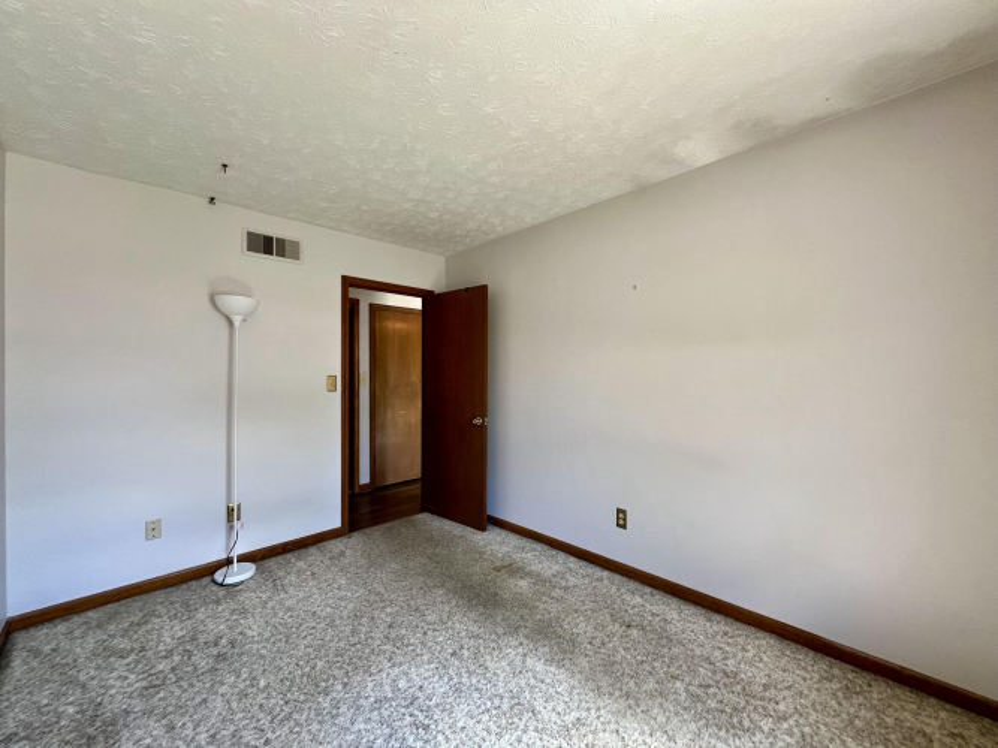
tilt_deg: -0.9
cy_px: 374
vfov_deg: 89.9
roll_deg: +0.0
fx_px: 375
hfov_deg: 106.2
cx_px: 499
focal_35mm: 13
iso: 125
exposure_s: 1/99
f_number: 1.8
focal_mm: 1.57
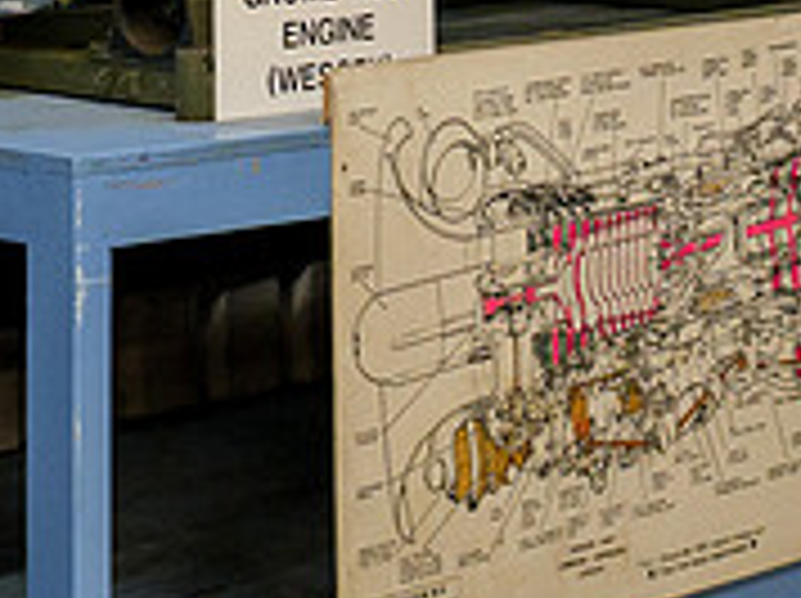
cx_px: 399
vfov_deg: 8.9
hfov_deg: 12.4
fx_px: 3697
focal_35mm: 160
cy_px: -402
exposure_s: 1/60
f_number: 3.3
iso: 2000
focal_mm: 22
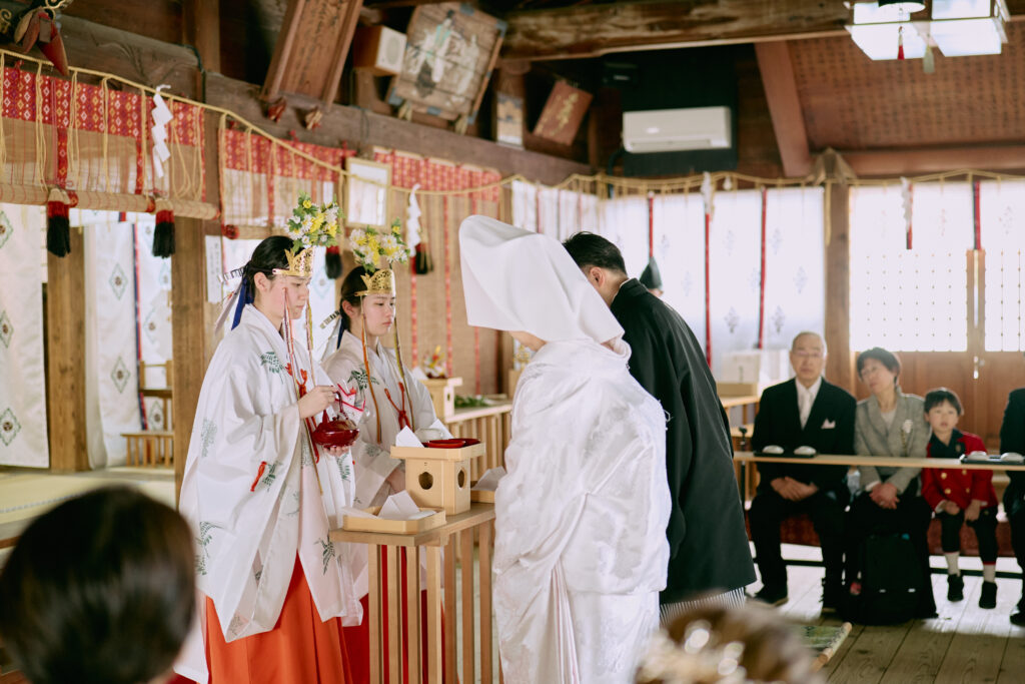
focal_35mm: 50
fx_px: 1424
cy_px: 342
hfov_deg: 39.6
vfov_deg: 27.0
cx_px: 512
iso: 2500
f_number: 1.8
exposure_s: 1/125
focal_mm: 50
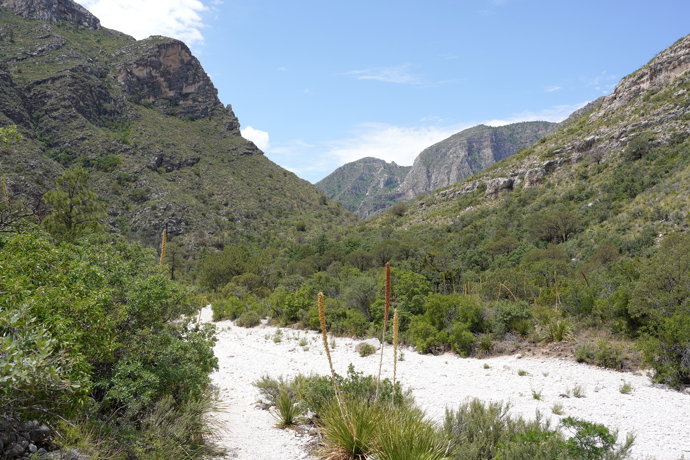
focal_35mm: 35
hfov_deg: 54.4
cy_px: 230
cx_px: 345
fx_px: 671
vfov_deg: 37.9
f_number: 13
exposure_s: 1/100
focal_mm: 35
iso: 100
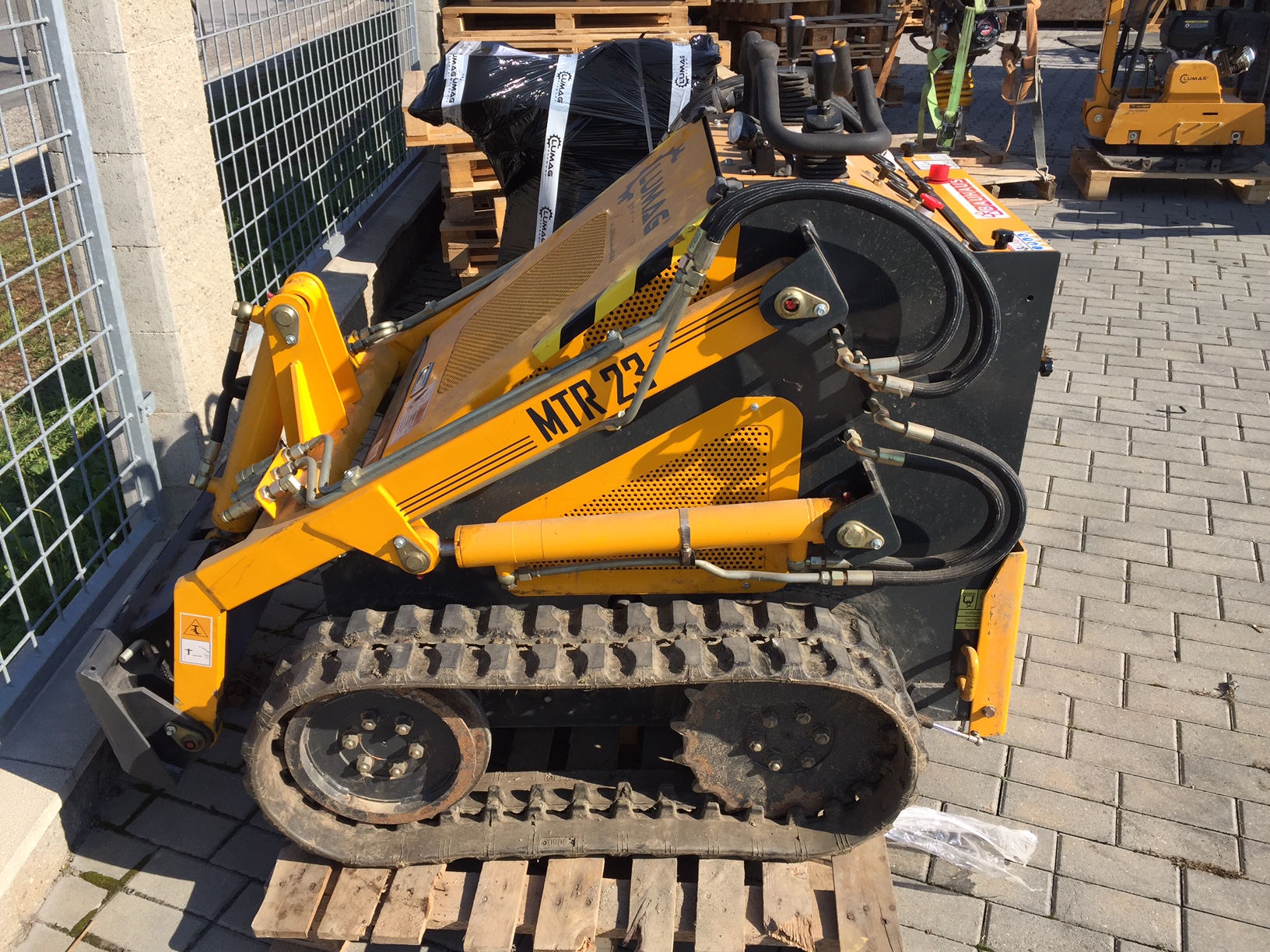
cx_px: 635
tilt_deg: -28.4
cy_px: 476
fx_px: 1064
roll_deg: -0.8
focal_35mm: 29
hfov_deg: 61.7
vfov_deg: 48.2
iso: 32
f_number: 2.2
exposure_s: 1/1163
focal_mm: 4.15
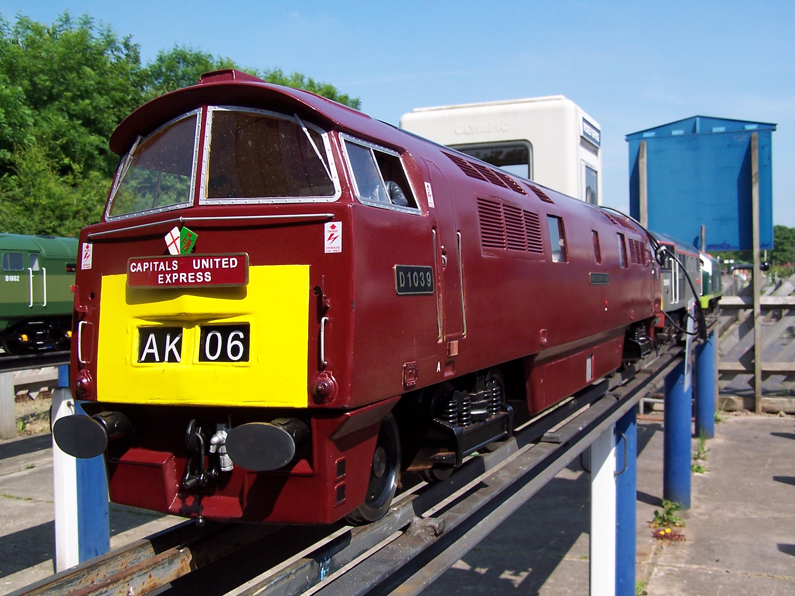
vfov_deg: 36.8
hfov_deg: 47.9
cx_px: 401
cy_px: 303
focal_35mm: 39
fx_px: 896
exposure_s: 1/500
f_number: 4
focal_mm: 6.3
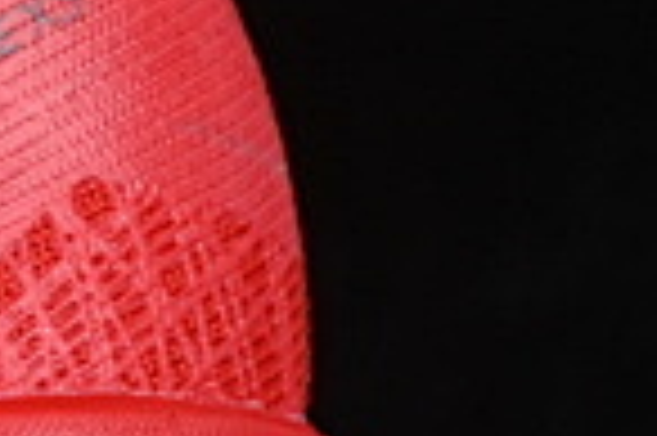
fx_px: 10117
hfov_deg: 3.6
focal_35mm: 555
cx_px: -1143
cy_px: 126
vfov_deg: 2.5
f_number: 8
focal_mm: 50
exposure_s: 1/60
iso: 160
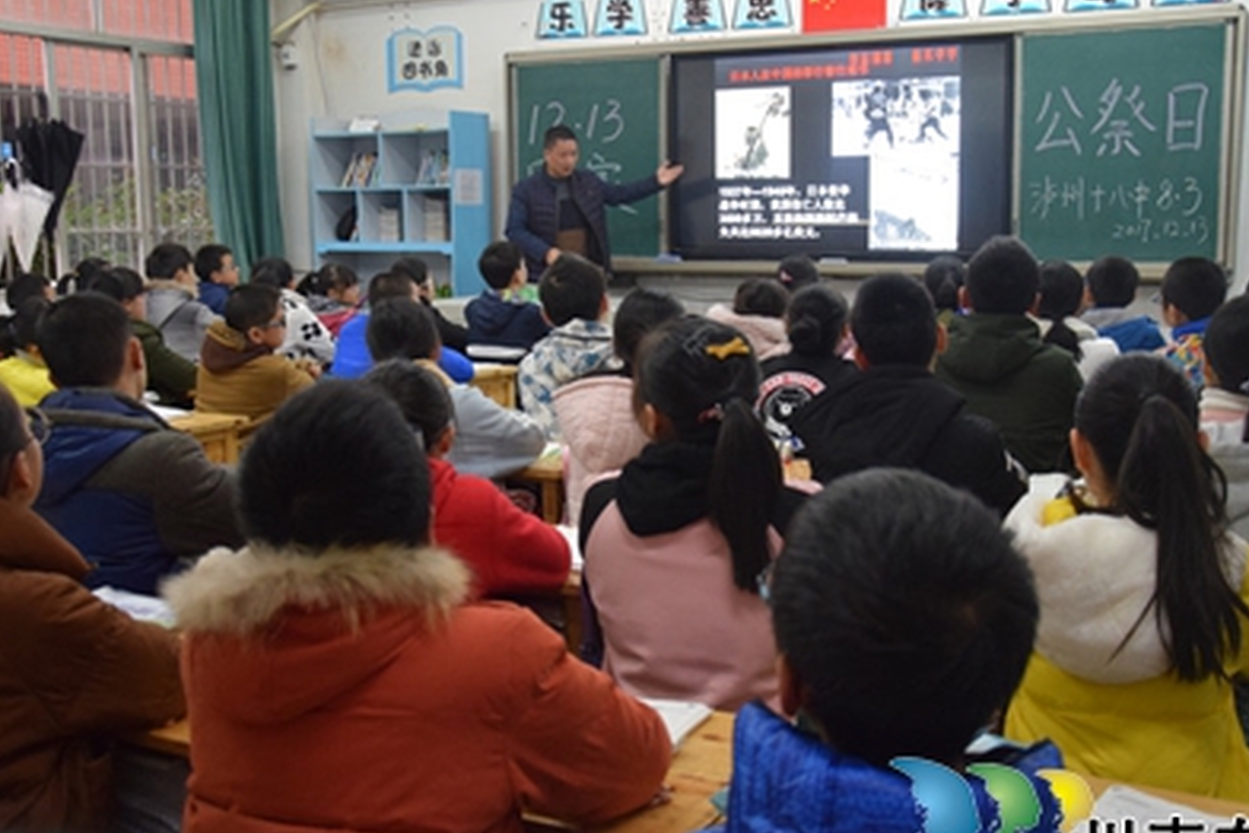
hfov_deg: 46.4
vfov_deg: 31.9
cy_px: 444
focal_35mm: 42
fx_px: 1457
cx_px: 658
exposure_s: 1/60
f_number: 3.8
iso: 2000
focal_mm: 22
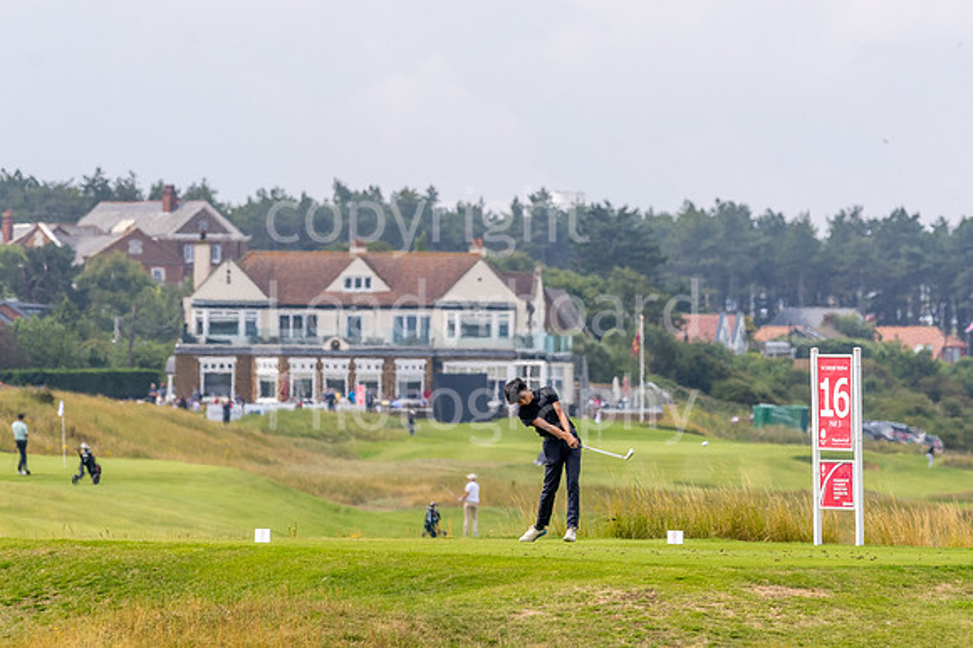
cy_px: 324
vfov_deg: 3.1
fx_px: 12155
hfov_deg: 4.6
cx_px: 486
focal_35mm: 450
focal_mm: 300
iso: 200
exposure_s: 1/1000
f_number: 7.1
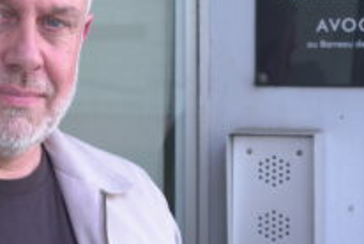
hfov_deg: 20.9
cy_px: 63
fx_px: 982
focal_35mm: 97
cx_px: 122
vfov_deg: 14.1
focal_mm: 50
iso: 100
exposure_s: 1/50
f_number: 7.1
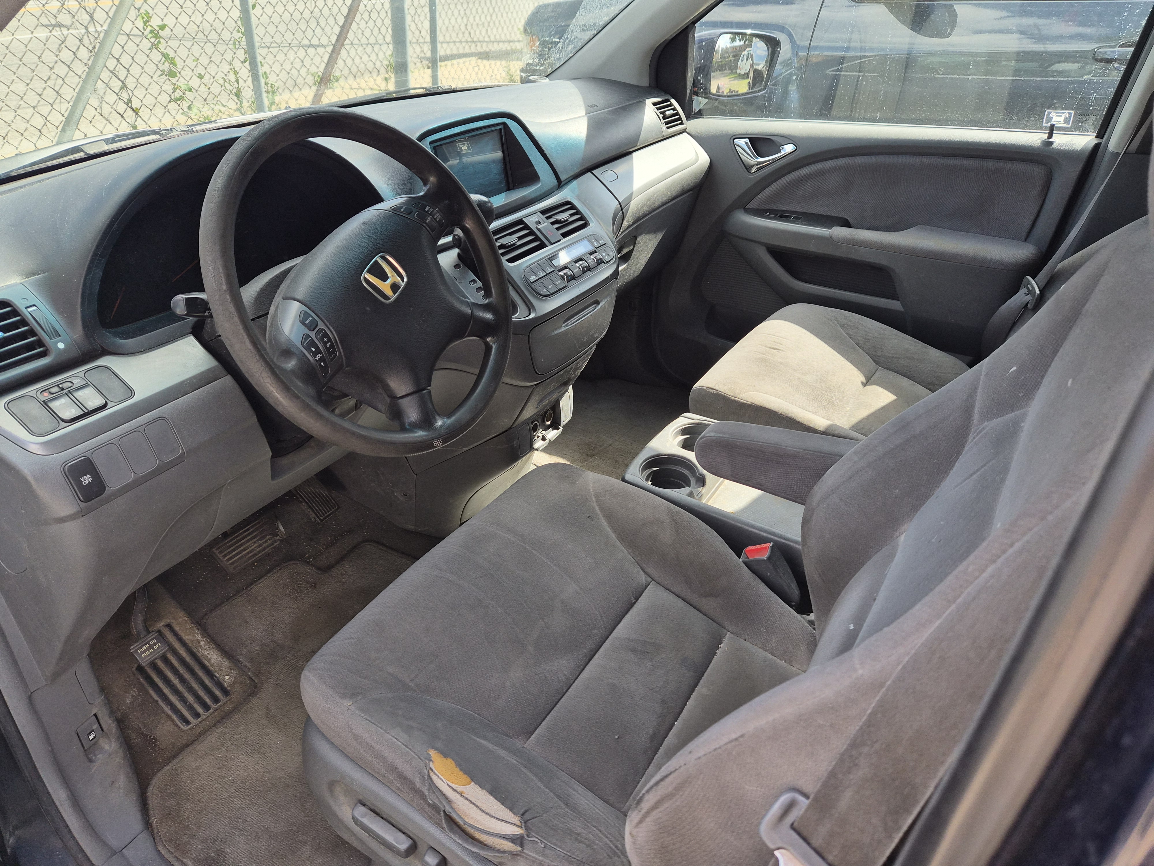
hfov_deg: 73.9
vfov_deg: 58.9
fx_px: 767
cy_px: 433
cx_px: 577
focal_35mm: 23
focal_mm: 5.4
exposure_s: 1/672
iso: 80
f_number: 1.8
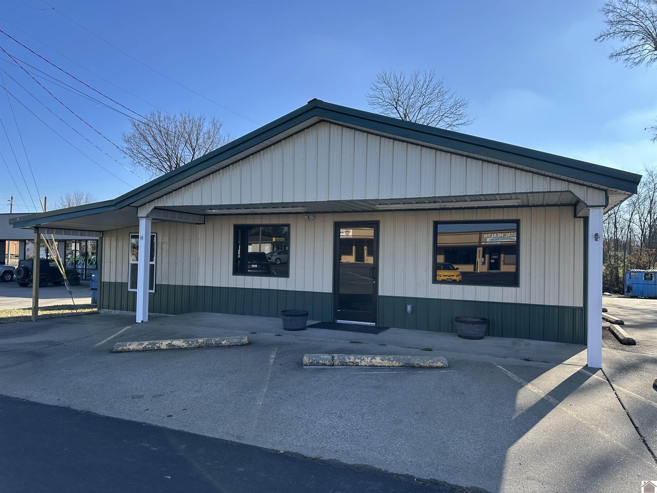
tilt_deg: +0.4
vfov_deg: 56.8
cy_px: 246
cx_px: 328
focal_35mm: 24
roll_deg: -2.6
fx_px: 456
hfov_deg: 71.6
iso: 80
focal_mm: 6.86
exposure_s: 1/3058
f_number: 1.78
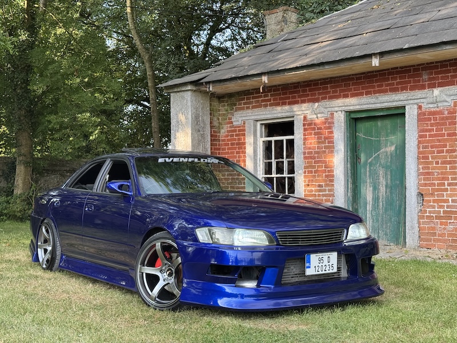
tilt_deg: +1.0
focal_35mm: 48
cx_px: 228
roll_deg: +0.9
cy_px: 172
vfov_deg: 30.3
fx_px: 634
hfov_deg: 39.7
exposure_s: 1/336
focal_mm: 6.76
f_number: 1.78
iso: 64
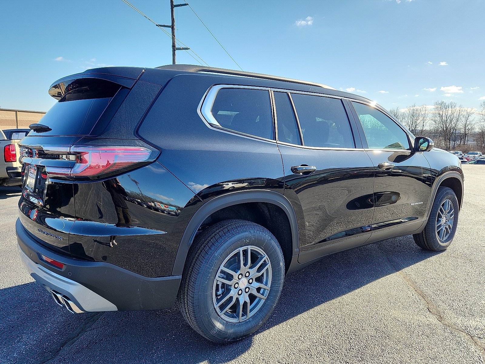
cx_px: 242
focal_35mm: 23
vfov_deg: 58.9
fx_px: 322
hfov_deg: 73.9
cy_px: 182
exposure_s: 1/417
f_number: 1.8
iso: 50
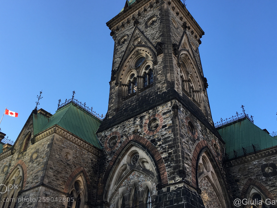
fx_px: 272
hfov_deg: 53.9
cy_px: 94
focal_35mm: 34
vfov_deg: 41.8
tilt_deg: +40.9
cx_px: 130
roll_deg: -2.3
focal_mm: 4.15
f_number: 2.2
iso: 25
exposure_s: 1/209
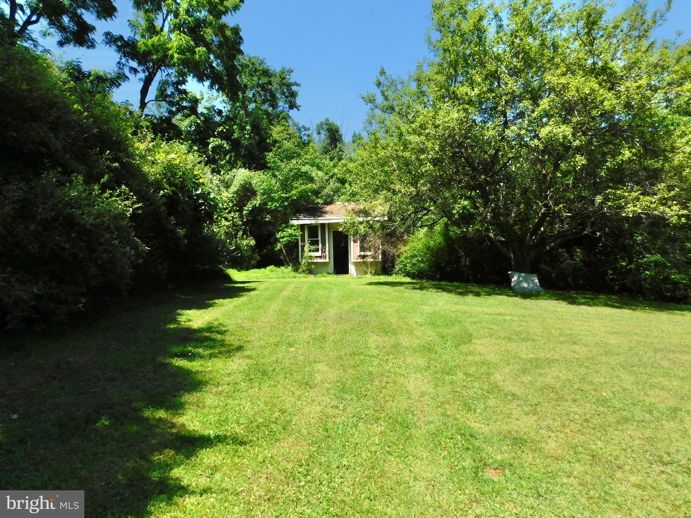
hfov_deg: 73.9
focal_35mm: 23
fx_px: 459
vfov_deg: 58.9
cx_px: 346
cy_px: 259
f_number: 3
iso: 125
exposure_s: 1/1500
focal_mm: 4
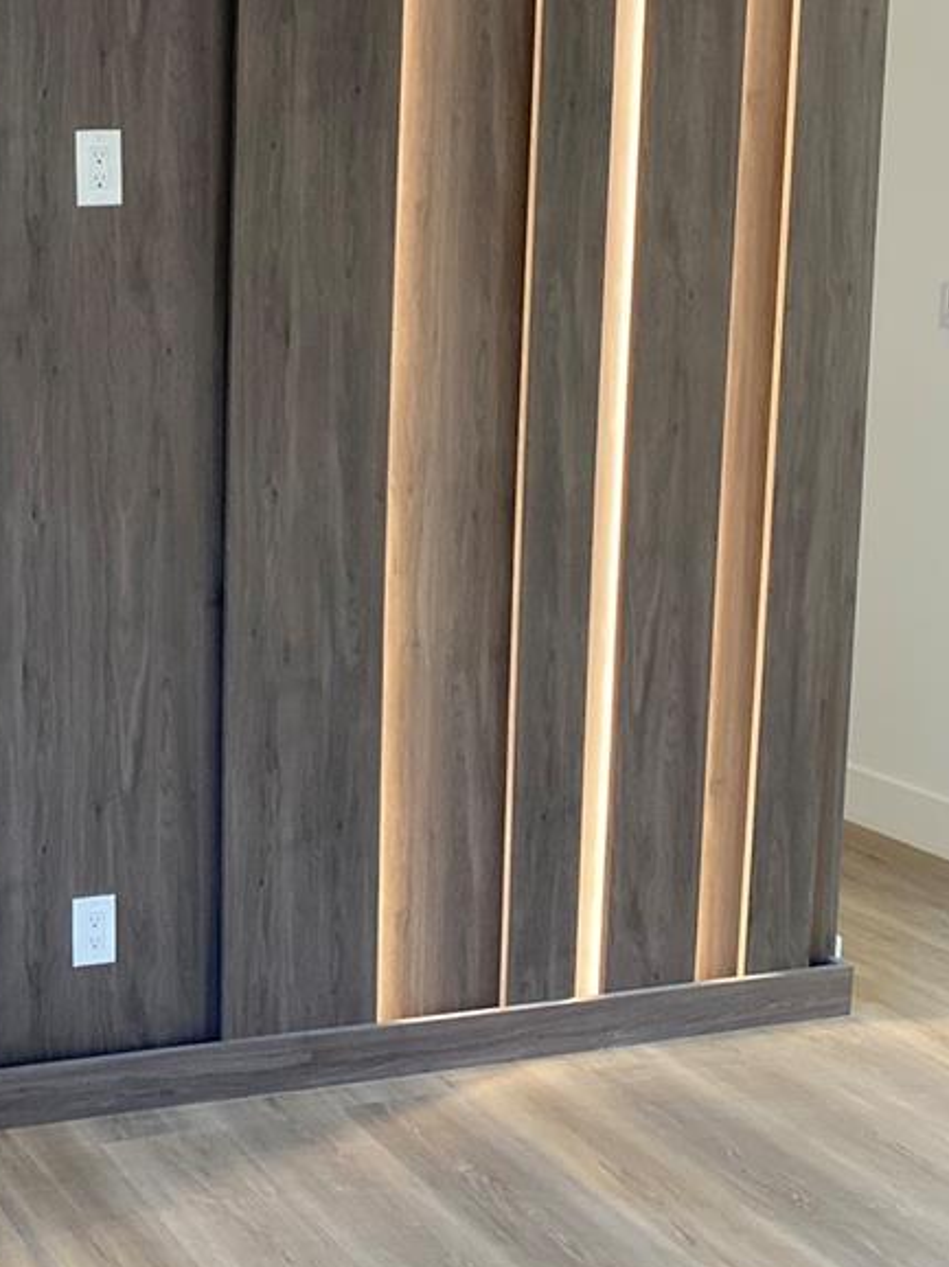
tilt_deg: -5.1
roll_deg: +0.7
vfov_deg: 35.5
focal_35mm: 54
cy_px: 541
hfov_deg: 25.7
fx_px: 1975
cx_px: 7
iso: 200
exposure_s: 1/60
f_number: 1.8
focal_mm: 4.25
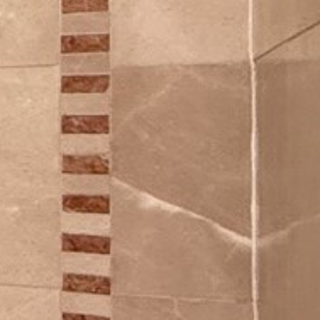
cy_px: 146
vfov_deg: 16.6
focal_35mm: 105
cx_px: -808
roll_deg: +0.7
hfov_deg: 9.4
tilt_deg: -0.2
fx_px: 1098
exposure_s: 1/60
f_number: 2.2
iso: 500
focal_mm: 2.22
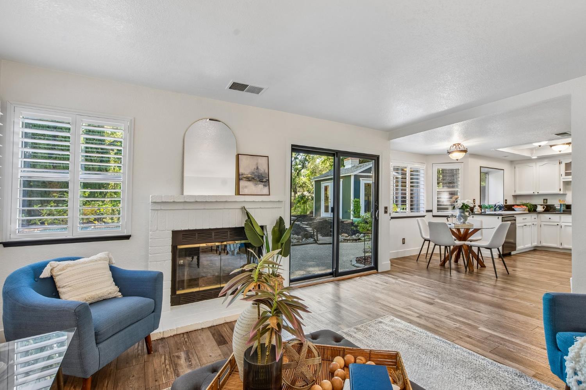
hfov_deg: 100.4
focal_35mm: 15
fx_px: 244
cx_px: 293
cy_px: 195
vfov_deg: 77.3
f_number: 8
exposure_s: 1/2.5
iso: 100
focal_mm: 10
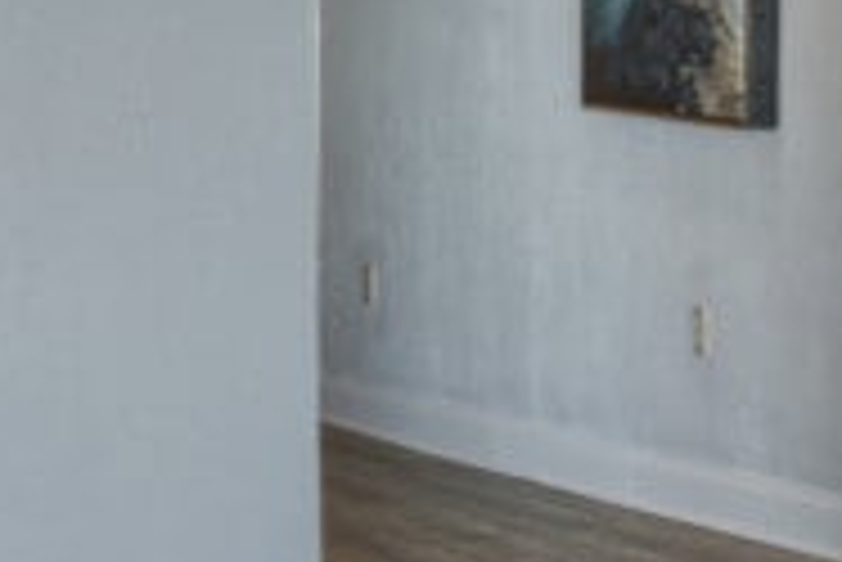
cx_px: 1918
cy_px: 70
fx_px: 1919
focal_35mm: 82
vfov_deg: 16.5
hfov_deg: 15.7
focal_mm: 10
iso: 100
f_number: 4.5
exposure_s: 1/15
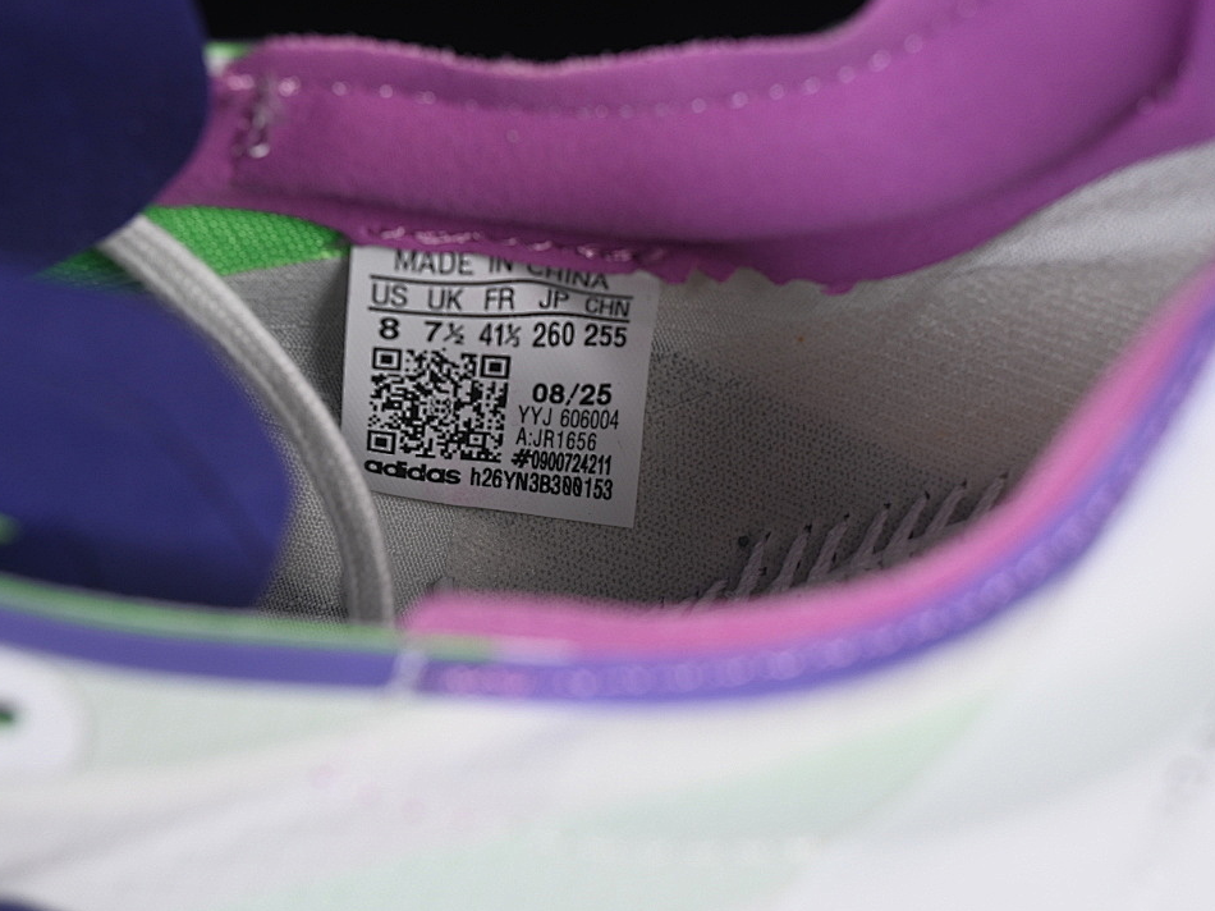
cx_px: 570
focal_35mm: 82
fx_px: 2877
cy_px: 454
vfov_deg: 18.0
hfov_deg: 23.8
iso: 160
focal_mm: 50
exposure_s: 1/80
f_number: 7.1
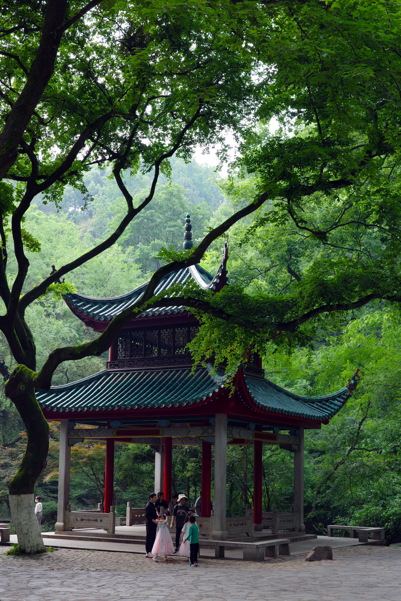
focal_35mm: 40
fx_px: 668
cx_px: 200
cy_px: 300
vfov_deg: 48.5
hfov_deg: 33.4
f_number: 3.2
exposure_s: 1/160
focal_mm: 26
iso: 200
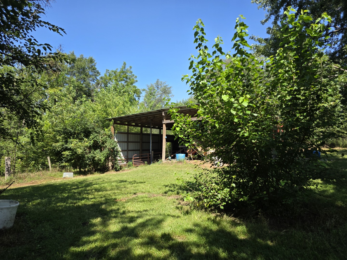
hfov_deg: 73.9
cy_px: 130
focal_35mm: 23
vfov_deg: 58.9
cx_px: 174
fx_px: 231
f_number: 1.7
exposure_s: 1/2378
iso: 80
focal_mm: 6.3
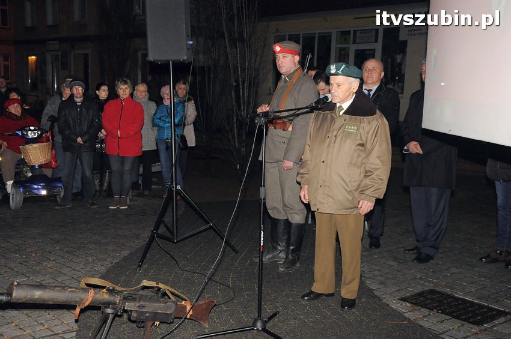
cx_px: 256
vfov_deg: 29.8
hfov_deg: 43.6
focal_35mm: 45
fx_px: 638
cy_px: 170
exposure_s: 1/60
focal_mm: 30
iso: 2500
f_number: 8
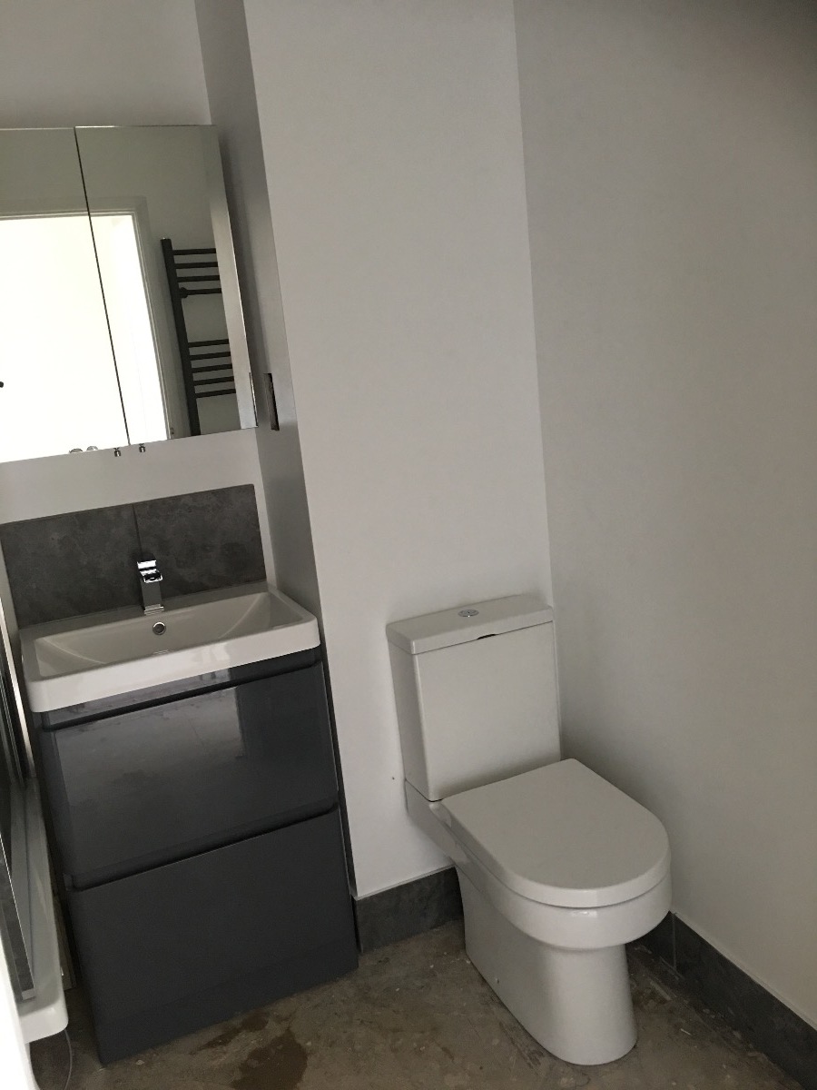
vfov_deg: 61.7
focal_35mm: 29
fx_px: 913
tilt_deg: -12.4
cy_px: 545
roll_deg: +5.1
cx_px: 408
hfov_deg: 48.2
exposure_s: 1/8
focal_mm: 4.15
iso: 100
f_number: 2.2
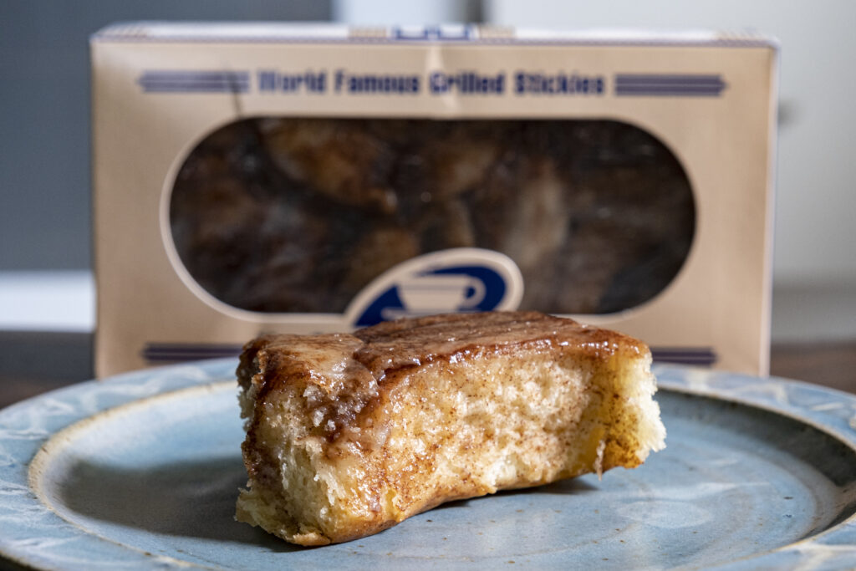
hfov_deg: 24.8
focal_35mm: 82
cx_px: 428
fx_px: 1950
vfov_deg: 16.7
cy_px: 286
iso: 800
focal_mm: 54.5
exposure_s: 1/9
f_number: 6.4
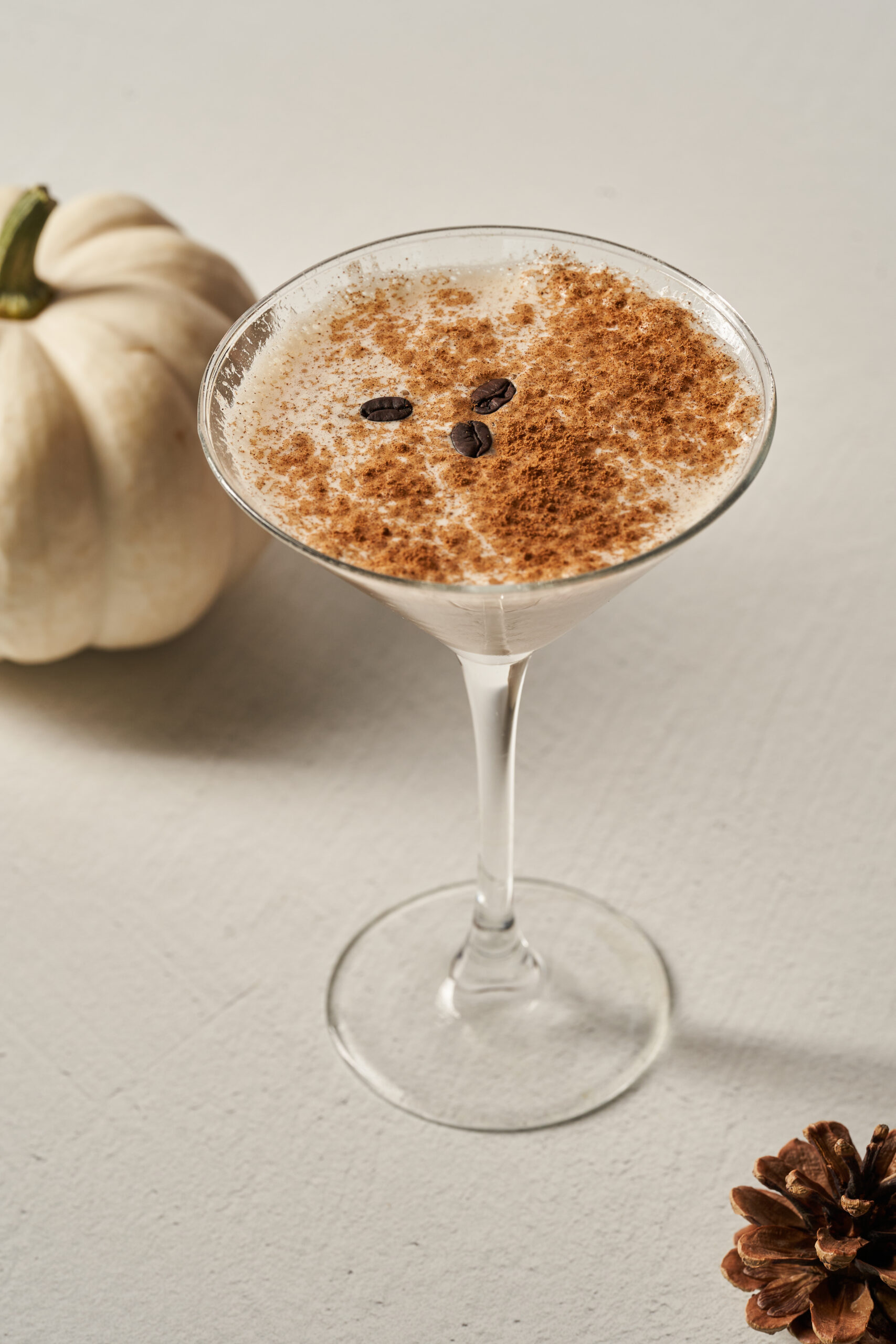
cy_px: 672
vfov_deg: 19.5
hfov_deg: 13.0
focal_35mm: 105
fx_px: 3919
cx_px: 448
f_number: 8
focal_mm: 105
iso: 320
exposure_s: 1/200
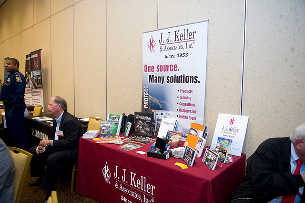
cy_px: 102
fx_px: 220
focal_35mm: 26
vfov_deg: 49.5
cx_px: 152
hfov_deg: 69.4
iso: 1600
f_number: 2.8
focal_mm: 26
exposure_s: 1/60
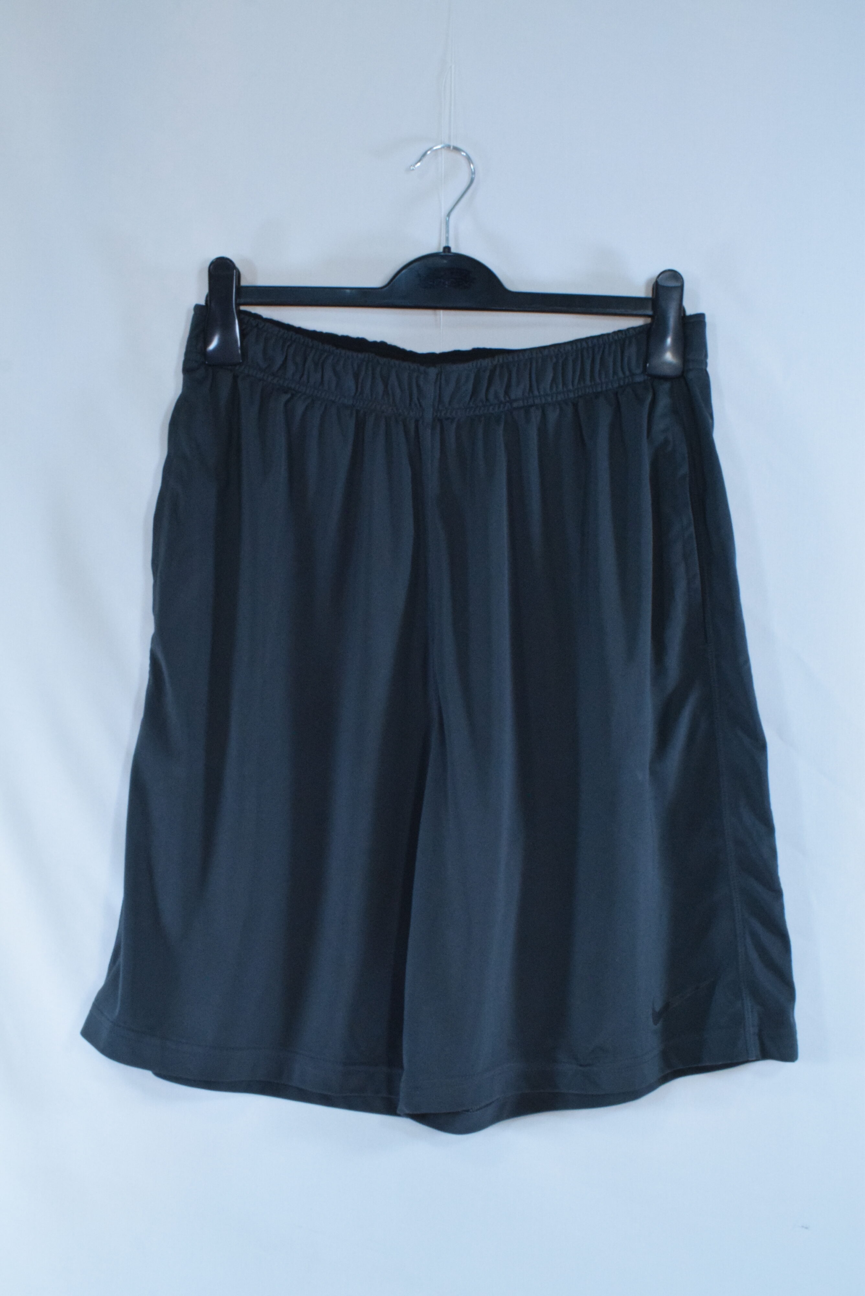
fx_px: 1567
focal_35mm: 44
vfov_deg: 44.9
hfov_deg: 30.9
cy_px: 648
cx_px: 432
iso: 3200
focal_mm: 29
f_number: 13
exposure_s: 1/160
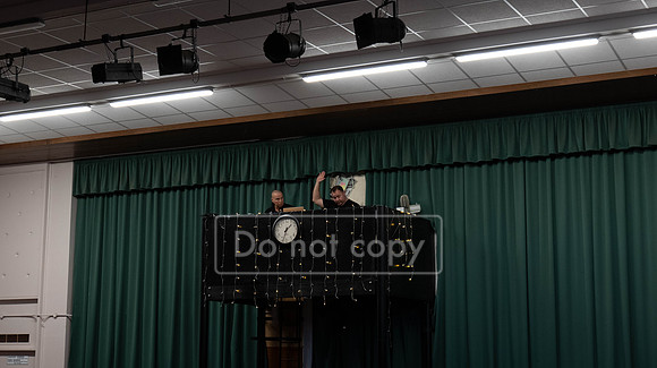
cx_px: 328
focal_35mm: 65
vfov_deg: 18.5
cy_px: 184
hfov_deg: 32.4
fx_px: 1131
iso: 5000
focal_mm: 60
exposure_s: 1/125
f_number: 5.6
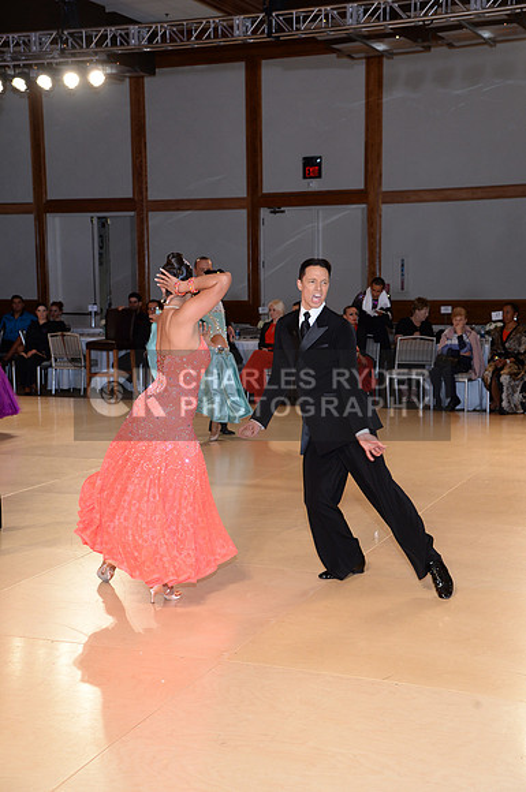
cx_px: 263
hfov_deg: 24.5
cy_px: 396
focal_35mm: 55
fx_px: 1209
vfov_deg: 36.3
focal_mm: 55
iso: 1250
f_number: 5.6
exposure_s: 1/250
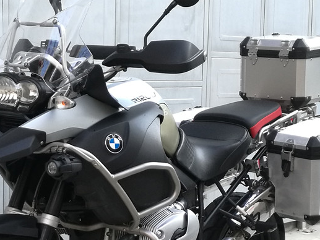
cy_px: 180
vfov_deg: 15.2
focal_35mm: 97
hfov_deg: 20.2
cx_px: 141
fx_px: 897
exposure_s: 1/100
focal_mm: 4.04
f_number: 2
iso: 50
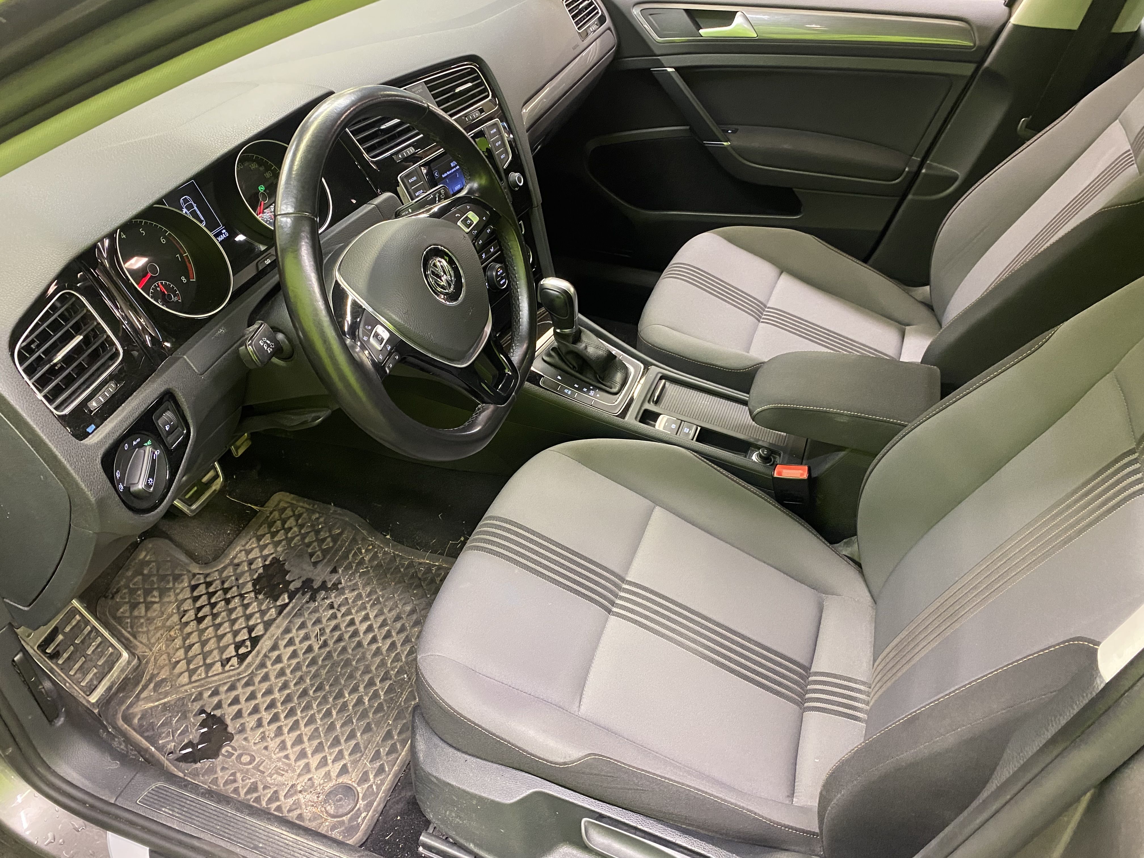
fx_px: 859
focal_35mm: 26
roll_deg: -1.1
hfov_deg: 67.3
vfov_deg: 53.1
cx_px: 572
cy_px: 429
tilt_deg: -38.3
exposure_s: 1/33
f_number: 1.8
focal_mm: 4.25
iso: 400
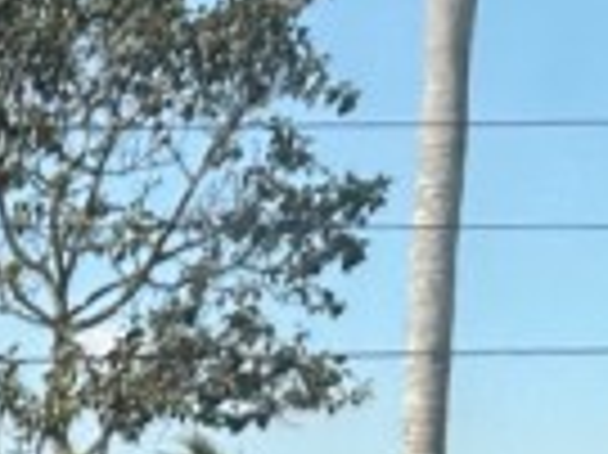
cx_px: -901
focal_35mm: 178
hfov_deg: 9.7
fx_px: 3124
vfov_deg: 7.2
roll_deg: -3.5
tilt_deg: -7.0
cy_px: 1497
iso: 80
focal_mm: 6.86
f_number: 1.78
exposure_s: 1/685
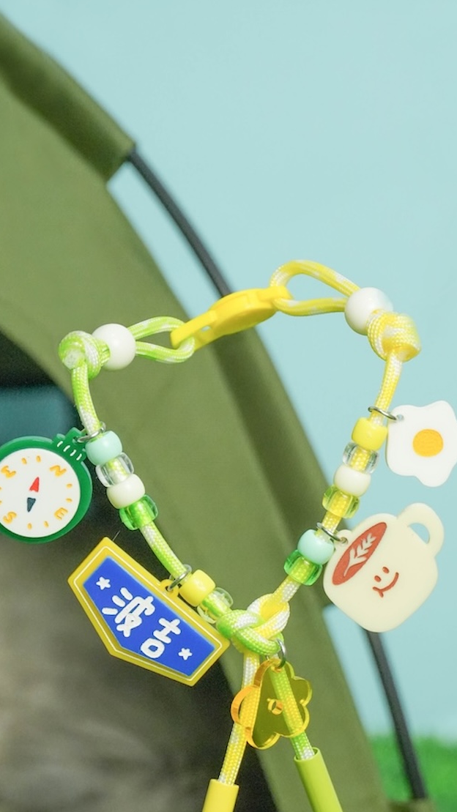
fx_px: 3661
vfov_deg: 12.6
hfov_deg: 7.1
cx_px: 240
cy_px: 543
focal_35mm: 170
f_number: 5.6
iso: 3200
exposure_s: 1/200
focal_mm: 80
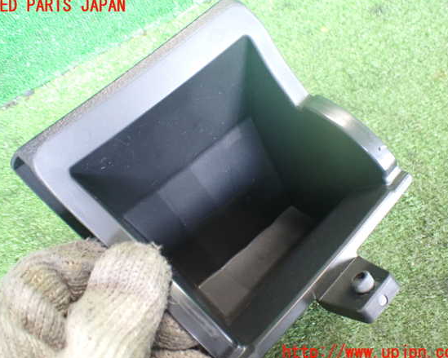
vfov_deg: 45.8
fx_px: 424
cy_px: 179
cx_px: 222
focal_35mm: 32
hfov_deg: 55.7
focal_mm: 5.4
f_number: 2.3
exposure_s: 1/30
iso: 800
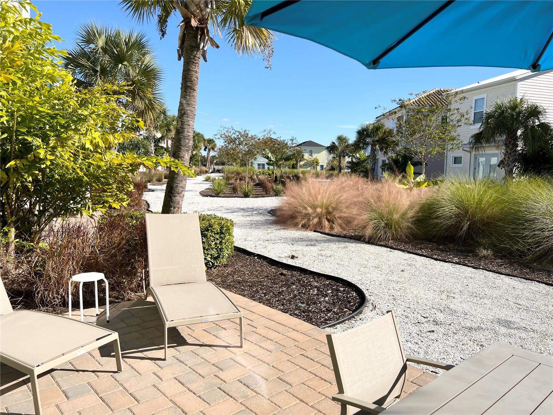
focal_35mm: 26
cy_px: 208
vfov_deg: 53.1
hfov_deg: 67.3
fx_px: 415
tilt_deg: -5.7
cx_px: 276
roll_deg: -1.3
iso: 50
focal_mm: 5.7
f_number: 1.5
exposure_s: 1/4115
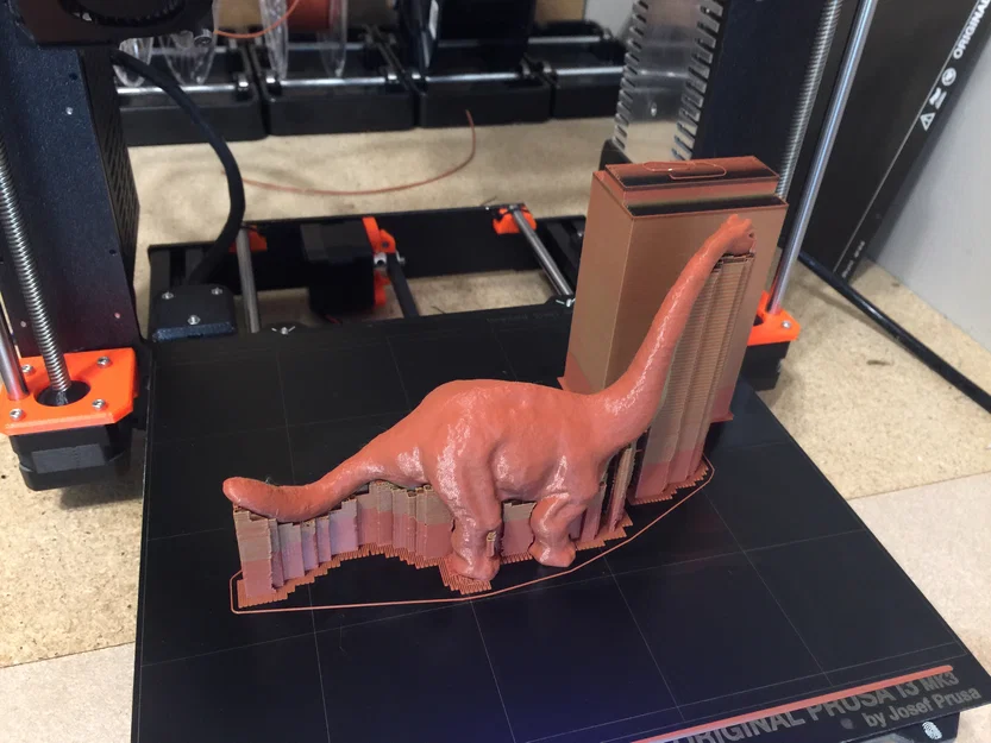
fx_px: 830
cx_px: 496
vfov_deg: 48.2
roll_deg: -6.6
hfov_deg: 61.7
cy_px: 372
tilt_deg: -35.8
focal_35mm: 29
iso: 64
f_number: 2.2
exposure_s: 1/4
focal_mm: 4.15
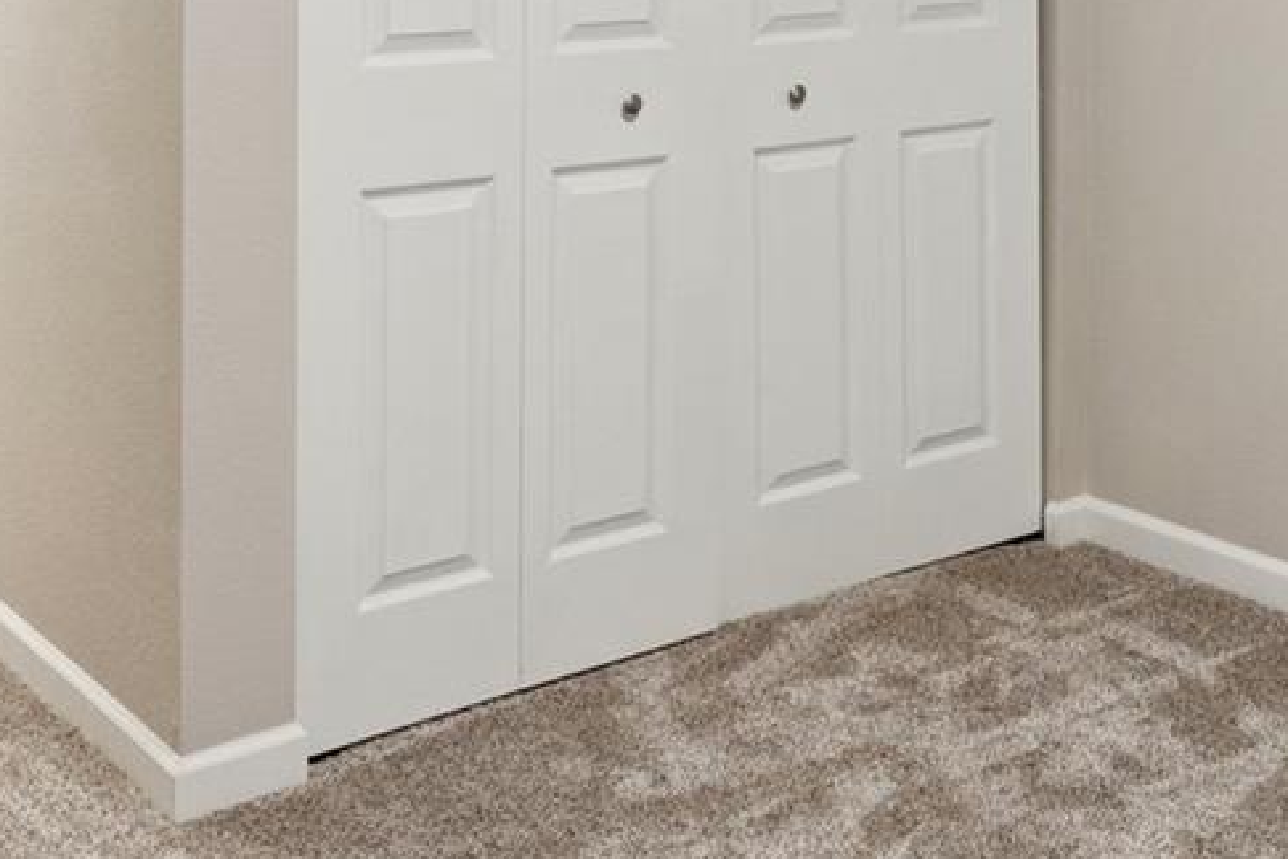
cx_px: 917
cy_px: -90
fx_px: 2003
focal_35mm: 56
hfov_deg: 35.1
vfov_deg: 22.8
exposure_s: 1/6
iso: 400
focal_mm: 17
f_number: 9
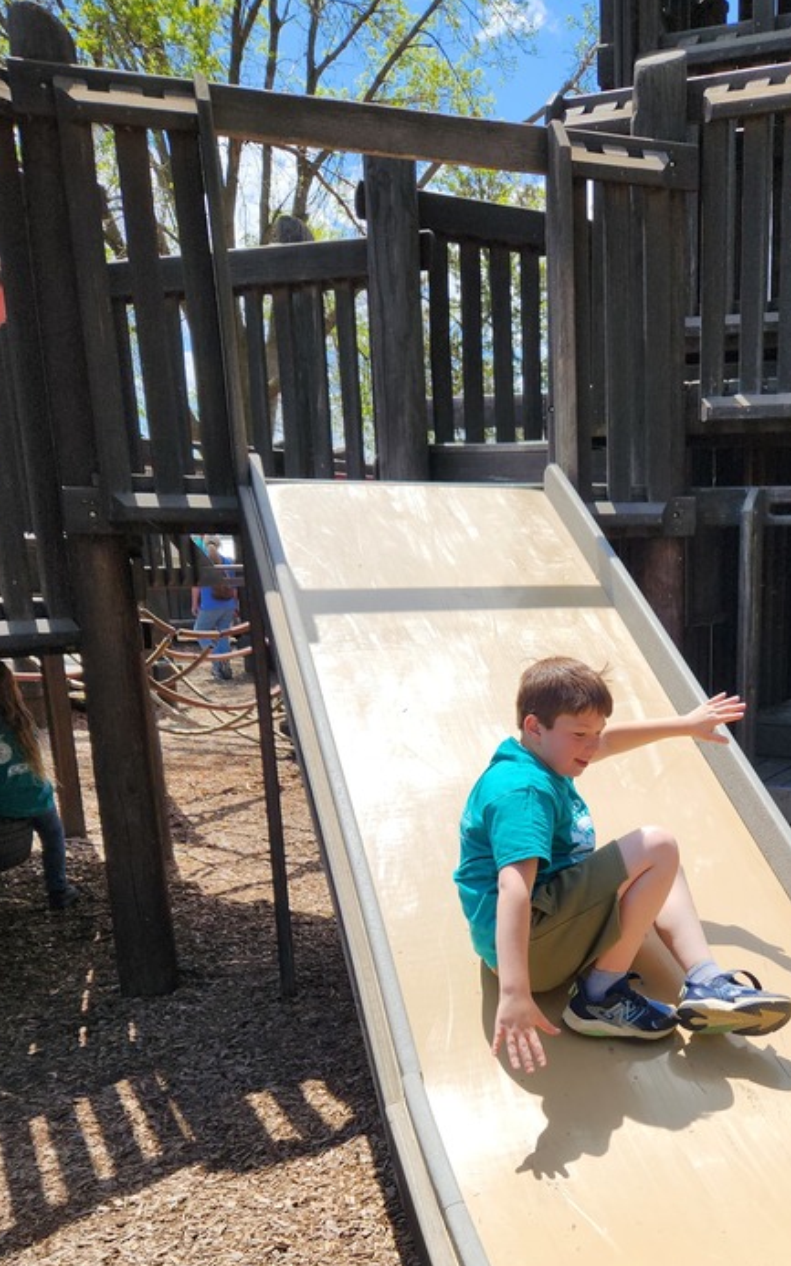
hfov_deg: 34.2
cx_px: 643
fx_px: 1242
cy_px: 906
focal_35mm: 36
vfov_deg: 52.3
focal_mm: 5.4
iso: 20
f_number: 1.8
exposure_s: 1/1449
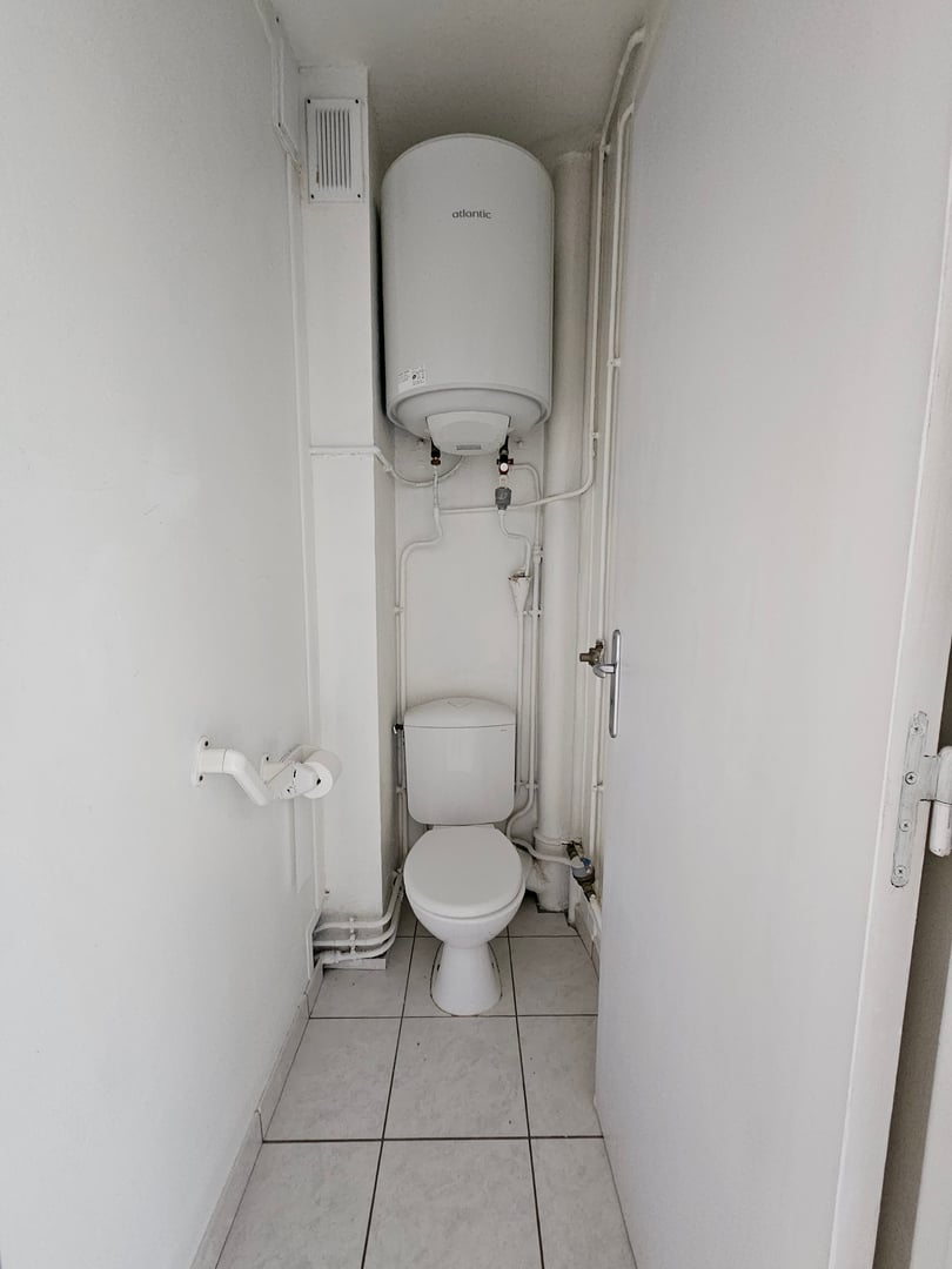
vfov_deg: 106.2
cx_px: 476
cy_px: 634
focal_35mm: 13
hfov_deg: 89.9
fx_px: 477
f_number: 2.2
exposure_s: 1/25
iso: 1000
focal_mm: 2.2
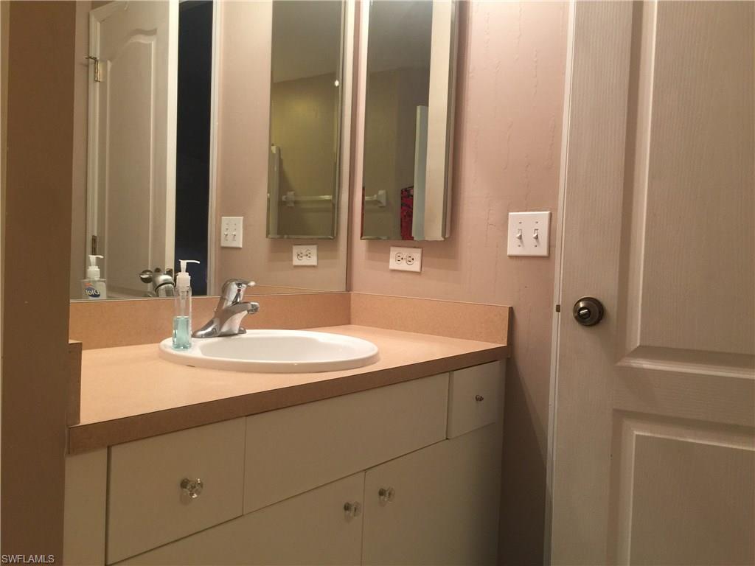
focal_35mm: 29
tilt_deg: -2.4
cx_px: 378
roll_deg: -3.9
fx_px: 633
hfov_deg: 61.7
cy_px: 283
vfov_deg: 48.2
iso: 64
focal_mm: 4.15
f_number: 2.2
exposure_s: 1/15
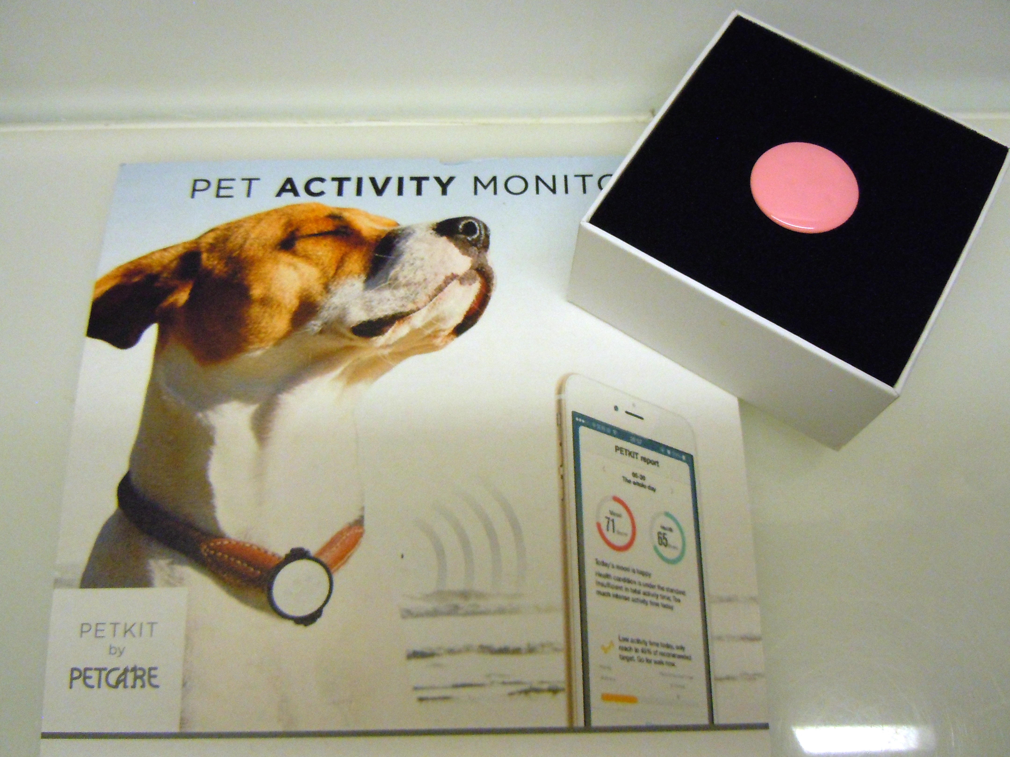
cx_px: 505
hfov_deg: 60.0
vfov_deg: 46.8
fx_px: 875
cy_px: 378
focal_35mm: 30
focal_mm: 5.4
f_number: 3.5
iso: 500
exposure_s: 1/125
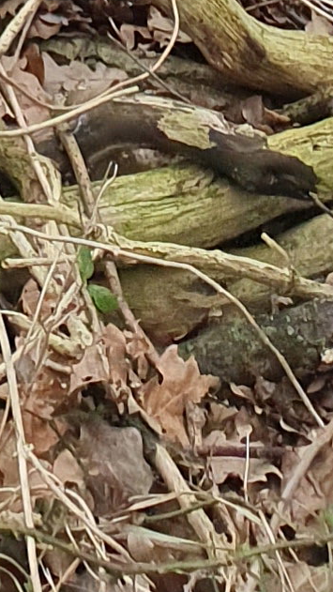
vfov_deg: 9.3
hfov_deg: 6.5
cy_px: -1222
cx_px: -351
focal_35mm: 181
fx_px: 2841
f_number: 2.4
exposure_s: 1/100
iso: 64
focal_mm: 4.32
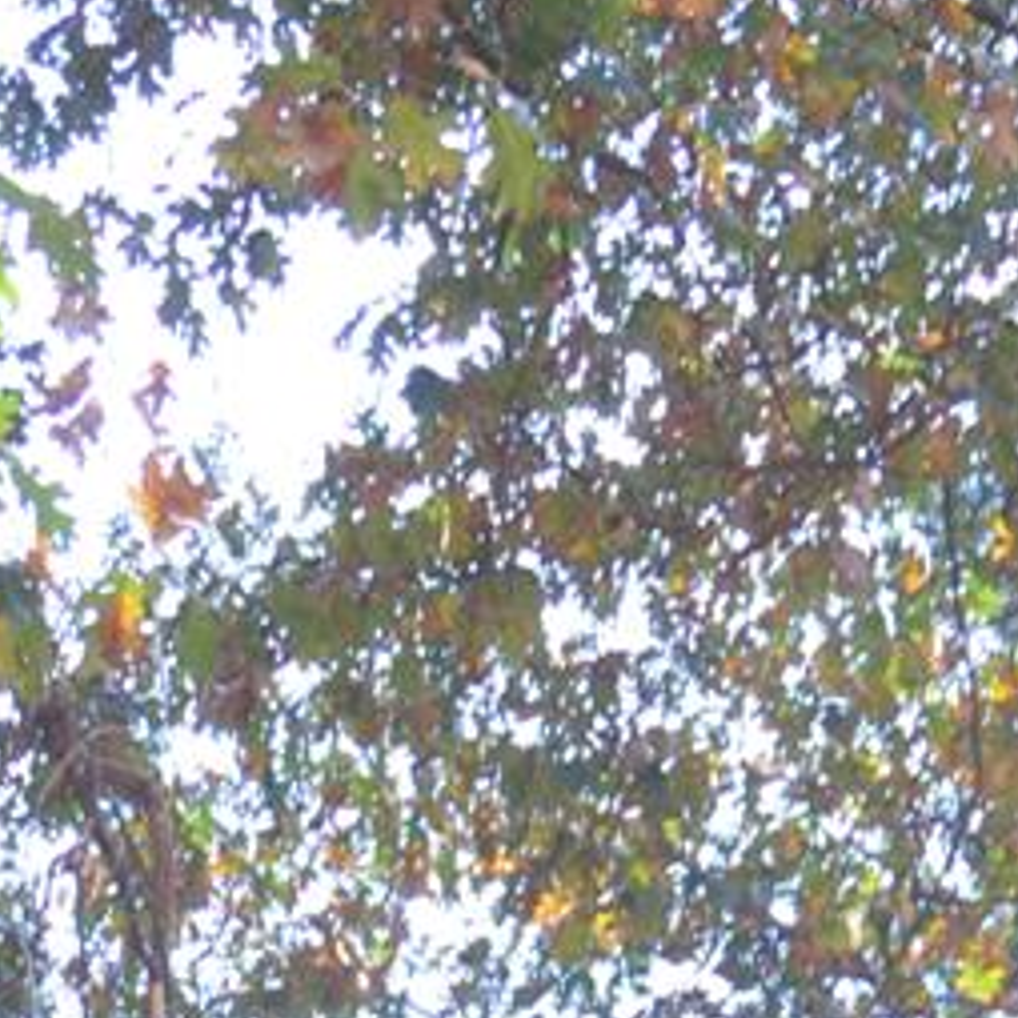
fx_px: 5989
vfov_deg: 8.6
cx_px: 535
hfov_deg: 9.7
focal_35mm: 180
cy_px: 2633
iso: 500
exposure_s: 1/200
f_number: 5
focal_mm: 24
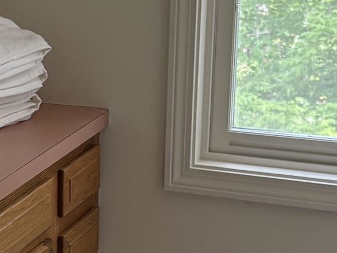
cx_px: 27
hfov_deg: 14.3
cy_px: 187
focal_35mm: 136
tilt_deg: -16.8
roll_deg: +0.9
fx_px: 1324
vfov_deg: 10.9
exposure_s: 1/60
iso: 125
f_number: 1.6
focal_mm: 5.96
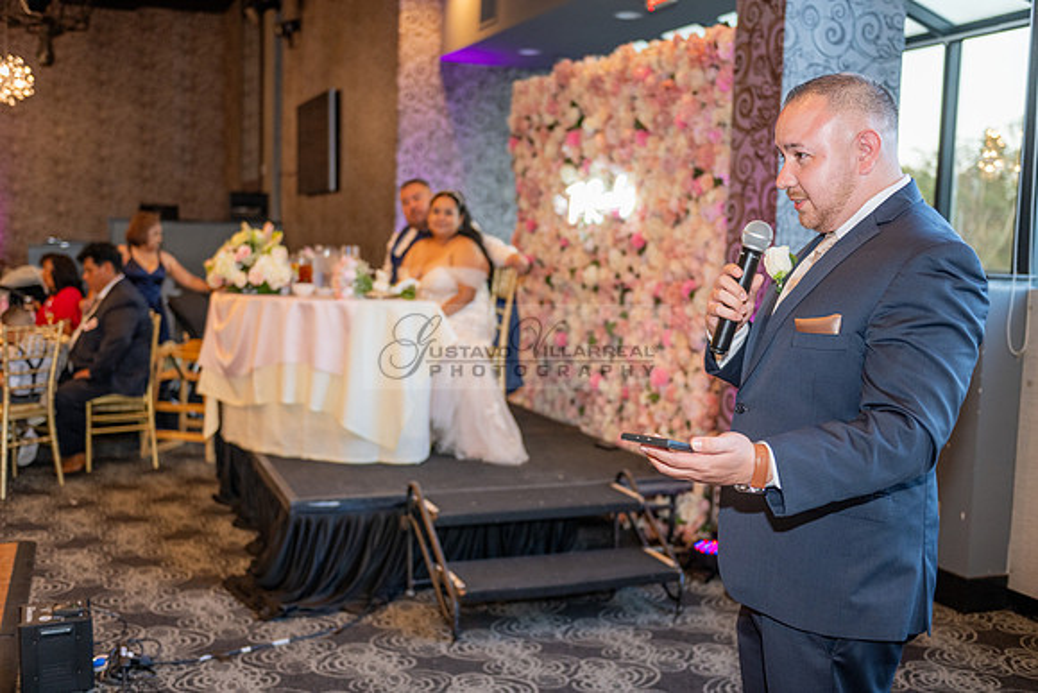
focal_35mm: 38
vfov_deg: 35.1
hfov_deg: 50.7
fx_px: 1096
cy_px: 346
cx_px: 519
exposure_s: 1/125
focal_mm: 38
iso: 1000
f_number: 2.8
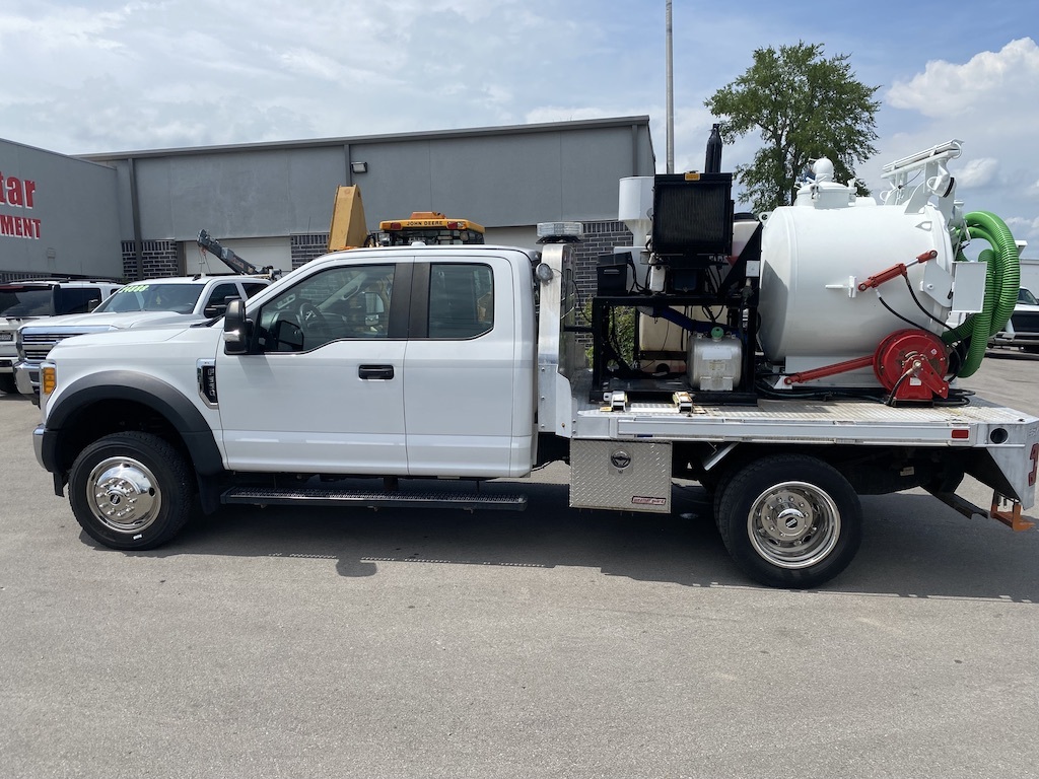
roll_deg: +1.6
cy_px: 390
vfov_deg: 53.1
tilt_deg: -4.9
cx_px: 520
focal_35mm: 26
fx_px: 780
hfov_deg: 67.3
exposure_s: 1/4115
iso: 32
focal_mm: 4.25
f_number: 1.8
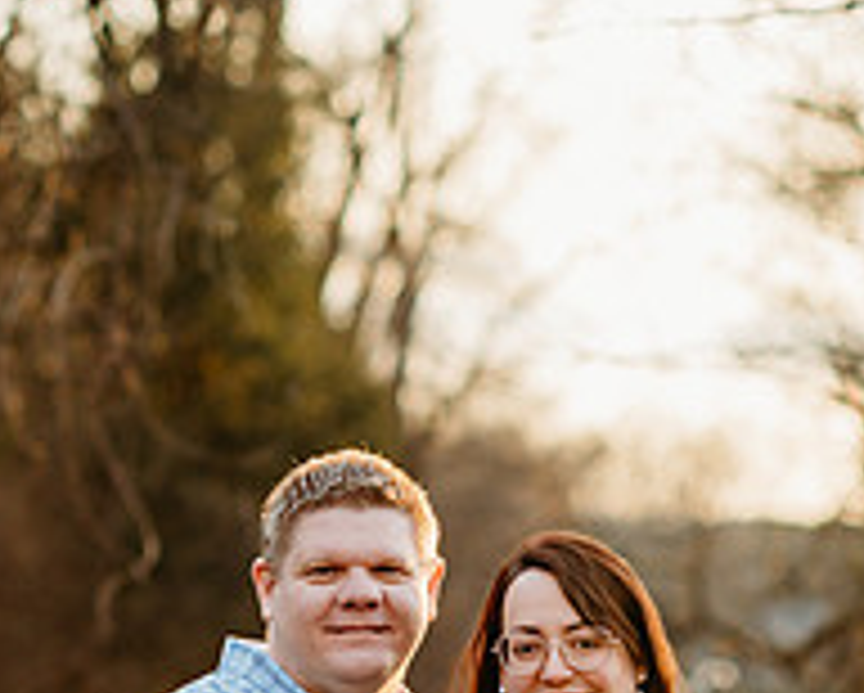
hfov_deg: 8.0
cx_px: 387
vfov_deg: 6.4
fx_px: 6169
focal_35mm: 241
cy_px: 772
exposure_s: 1/200
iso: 125
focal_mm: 85
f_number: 2.8
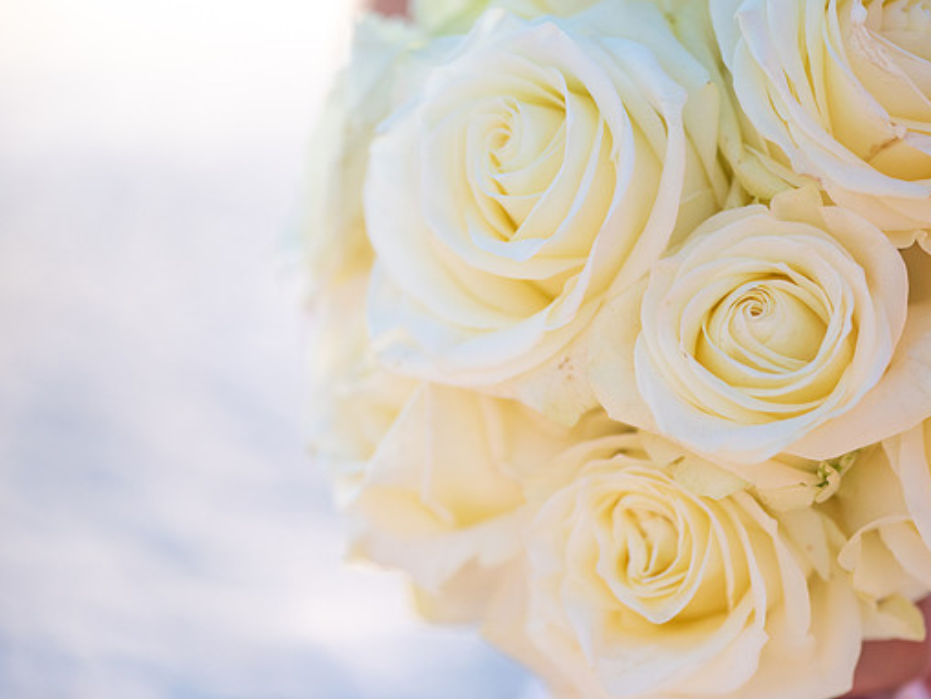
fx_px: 3094
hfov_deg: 17.1
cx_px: 501
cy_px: 350
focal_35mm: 115
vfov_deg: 12.9
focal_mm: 105
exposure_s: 1/4000
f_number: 3.2
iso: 400
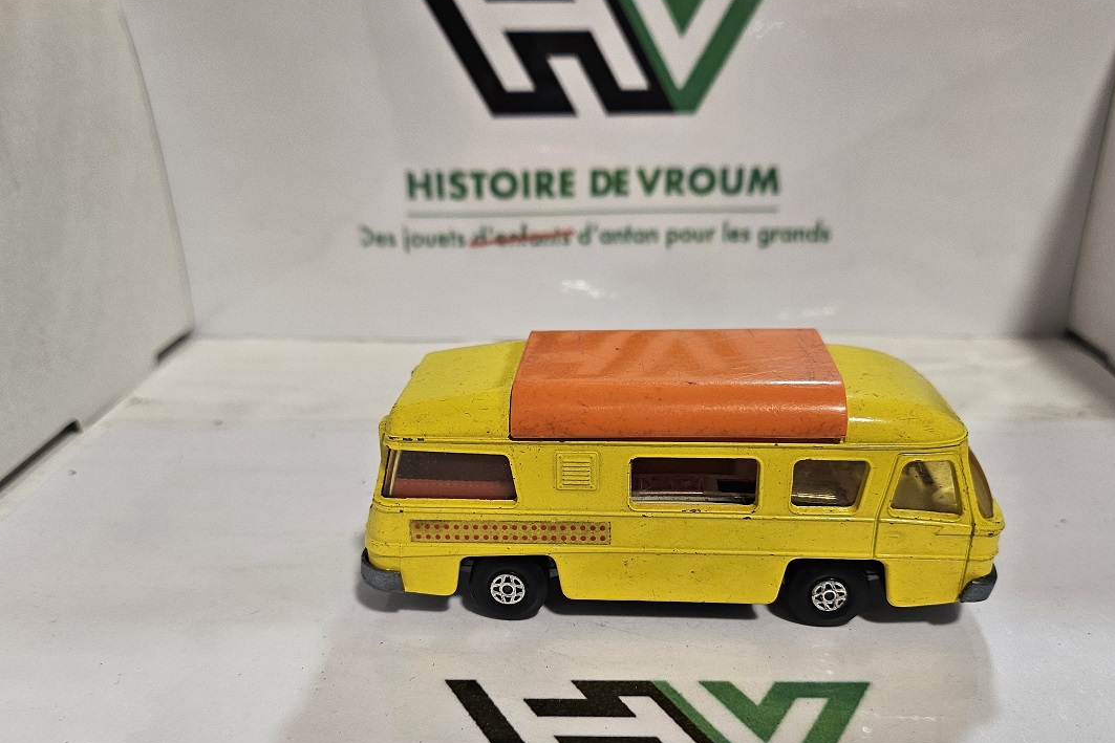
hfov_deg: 60.3
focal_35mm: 31
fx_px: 960
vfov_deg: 42.0
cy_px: 471
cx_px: 575
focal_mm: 5
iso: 100
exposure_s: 1/100
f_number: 1.8
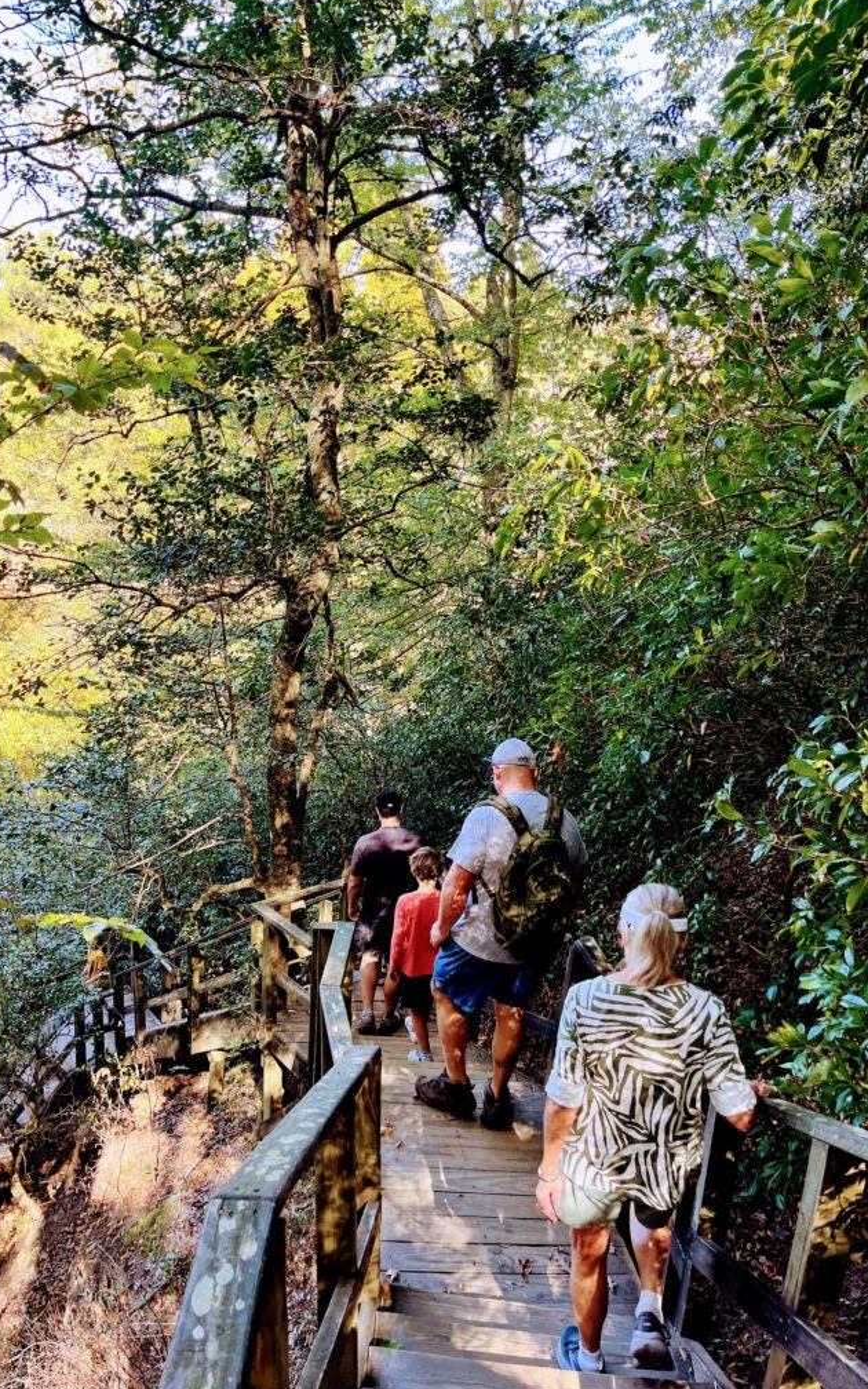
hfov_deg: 44.3
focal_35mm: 28
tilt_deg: -15.7
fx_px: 1060
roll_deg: -0.6
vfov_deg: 66.5
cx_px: 340
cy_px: 688
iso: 64
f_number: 1.6
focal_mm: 5.1
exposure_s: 1/122
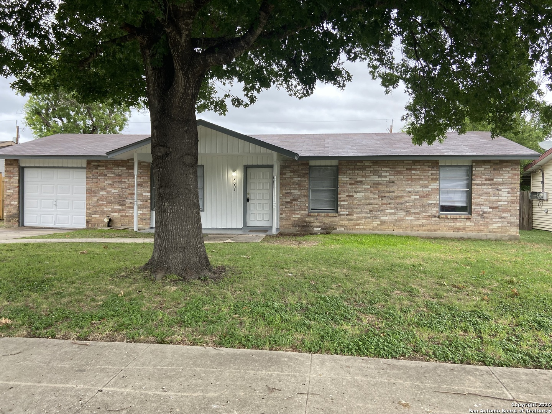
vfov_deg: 53.1
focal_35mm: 26
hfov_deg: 67.3
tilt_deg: +0.9
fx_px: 415
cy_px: 207
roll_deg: -1.8
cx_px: 276
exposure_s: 1/122
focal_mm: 4.25
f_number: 1.8
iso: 64
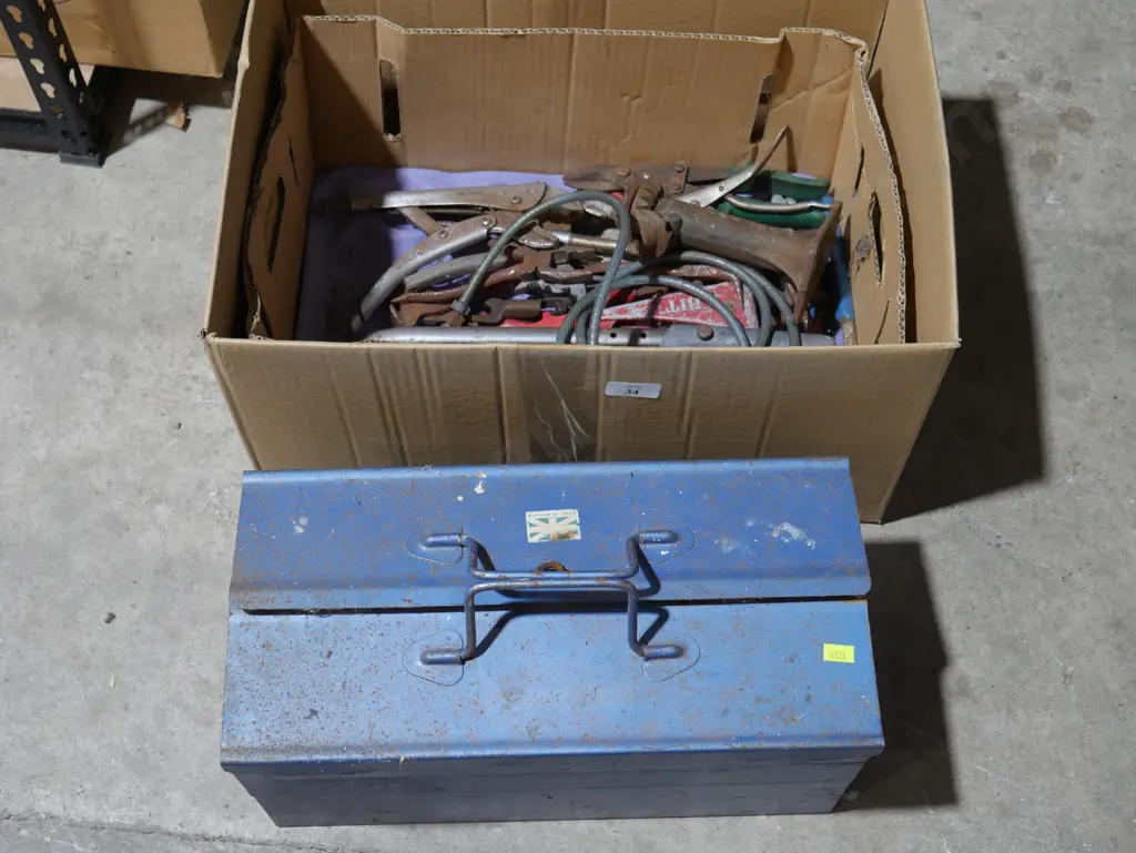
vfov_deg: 31.5
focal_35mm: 46
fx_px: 1510
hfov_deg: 41.2
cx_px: 568
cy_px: 426
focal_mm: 23
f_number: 5.1
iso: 640
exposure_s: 1/60
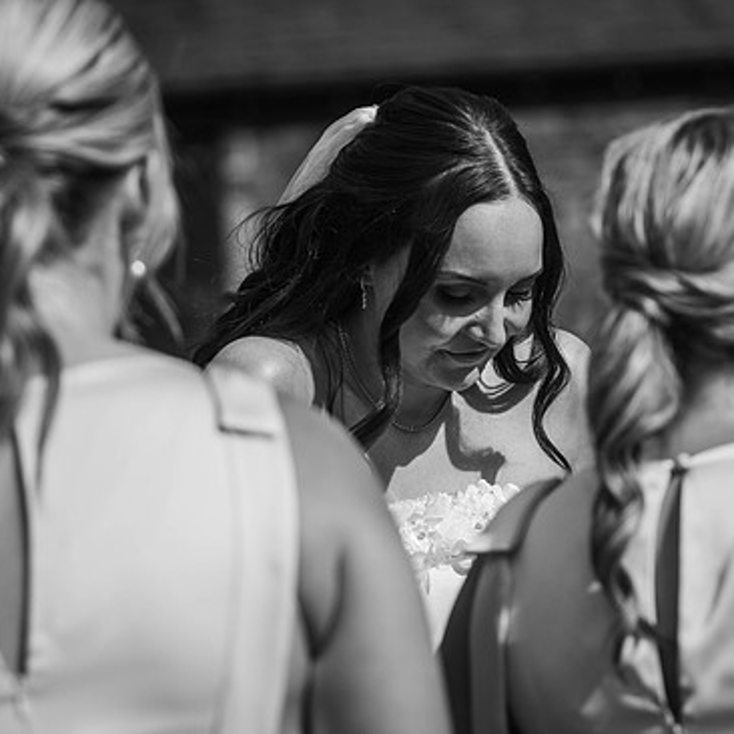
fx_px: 4942
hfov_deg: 8.5
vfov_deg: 8.5
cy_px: 348
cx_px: 439
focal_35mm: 206
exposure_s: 1/3200
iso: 100
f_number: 2.8
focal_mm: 102
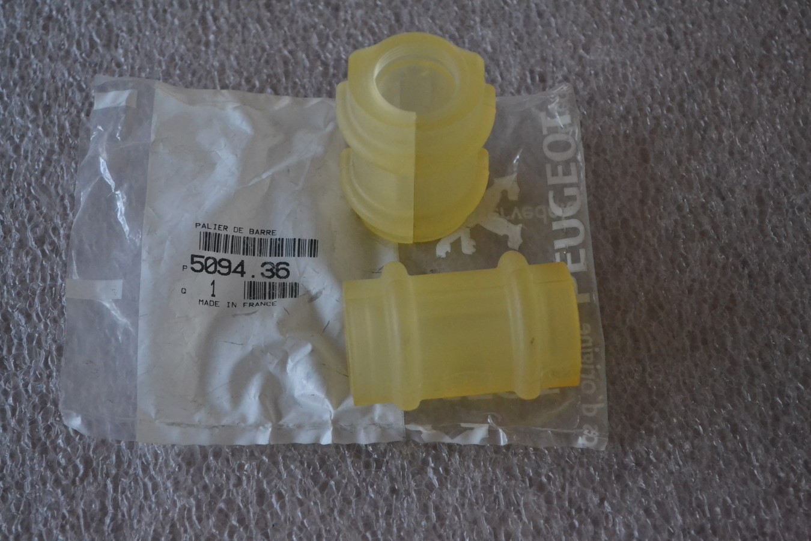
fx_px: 1487
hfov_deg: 30.5
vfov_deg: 20.6
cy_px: 270
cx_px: 406
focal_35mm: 66
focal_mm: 44
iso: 3200
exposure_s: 1/30
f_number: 5.3
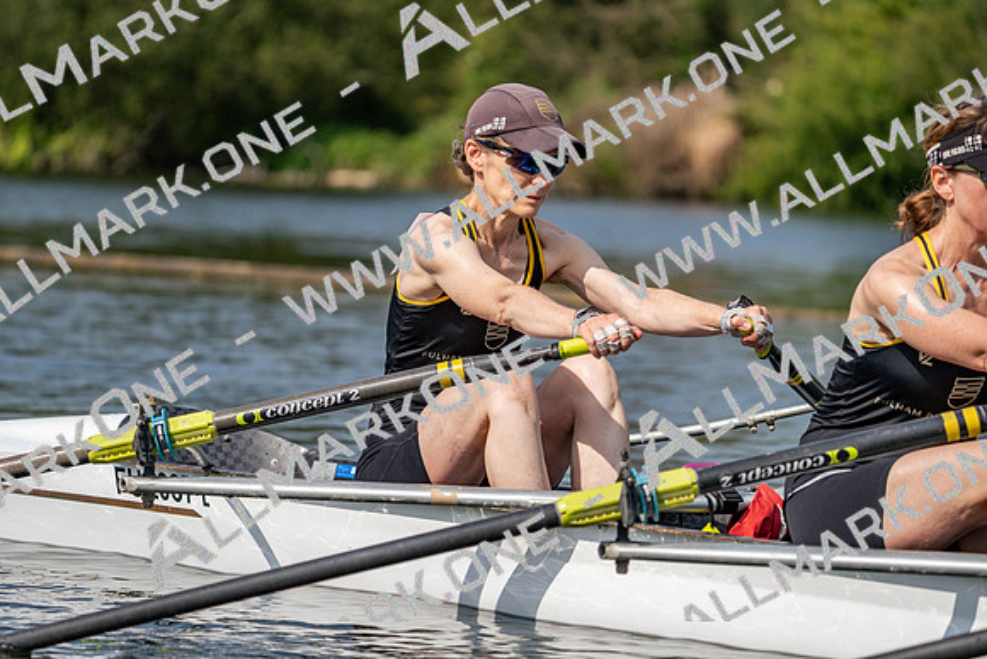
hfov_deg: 8.5
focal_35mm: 241
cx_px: 494
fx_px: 6609
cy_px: 330
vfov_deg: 5.7
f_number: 5.6
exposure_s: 1/1600
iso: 160
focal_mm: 241
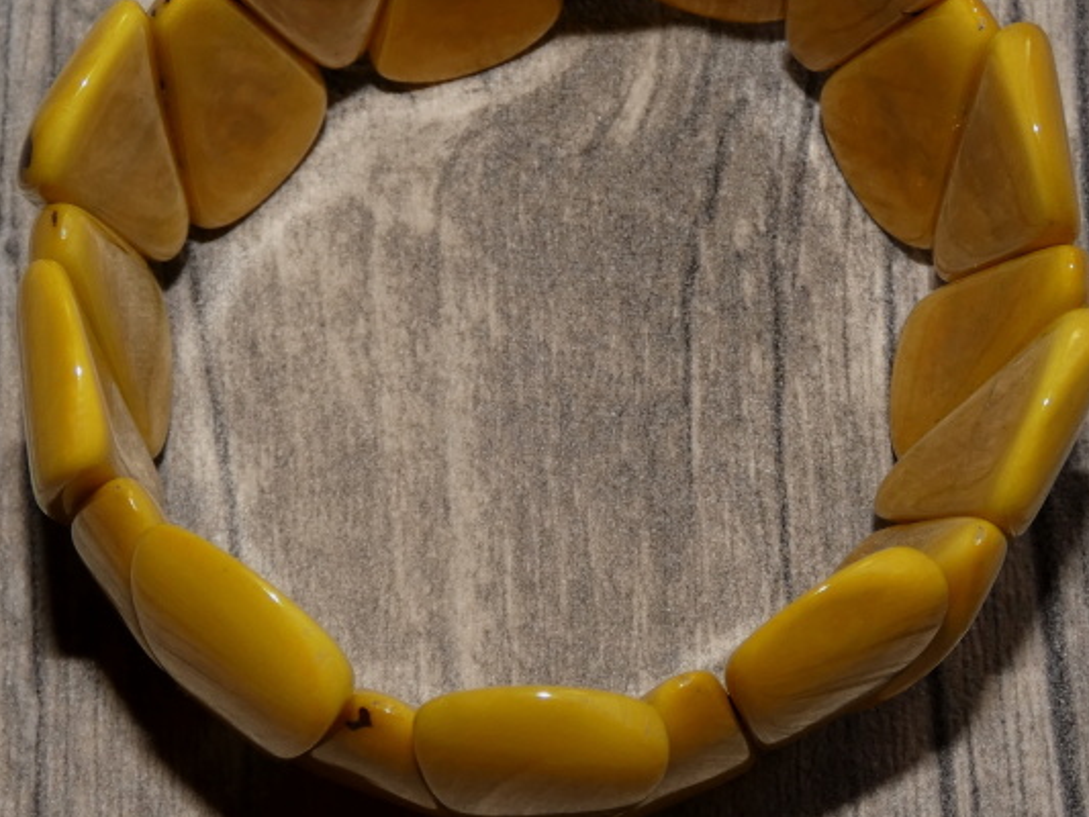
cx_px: 515
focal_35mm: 72
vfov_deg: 20.4
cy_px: 341
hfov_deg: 27.0
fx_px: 2266
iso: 80
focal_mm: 8.6
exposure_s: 1/125
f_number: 3.8
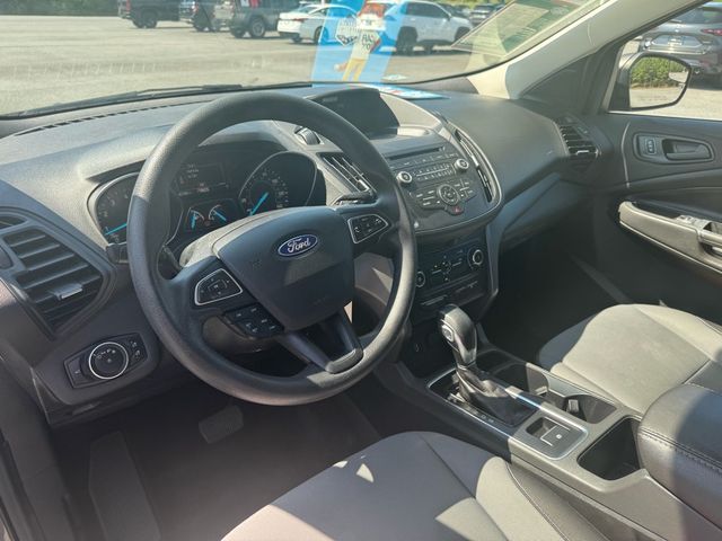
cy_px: 270
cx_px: 361
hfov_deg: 71.6
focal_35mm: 24
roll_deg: -0.5
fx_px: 501
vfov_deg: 56.8
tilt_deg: -28.9
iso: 80
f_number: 1.78
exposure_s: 1/495
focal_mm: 6.76
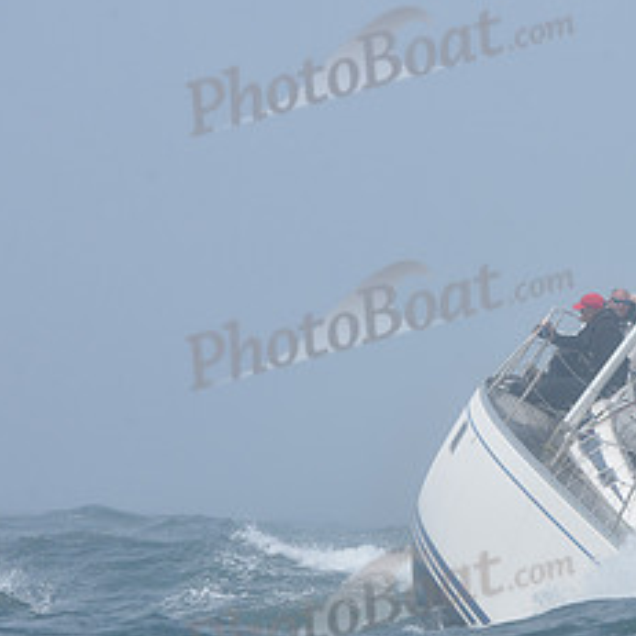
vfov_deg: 5.0
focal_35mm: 352
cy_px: 423
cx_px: 719
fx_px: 7317
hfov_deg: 5.0
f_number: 9
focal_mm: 165
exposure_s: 1/800
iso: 320
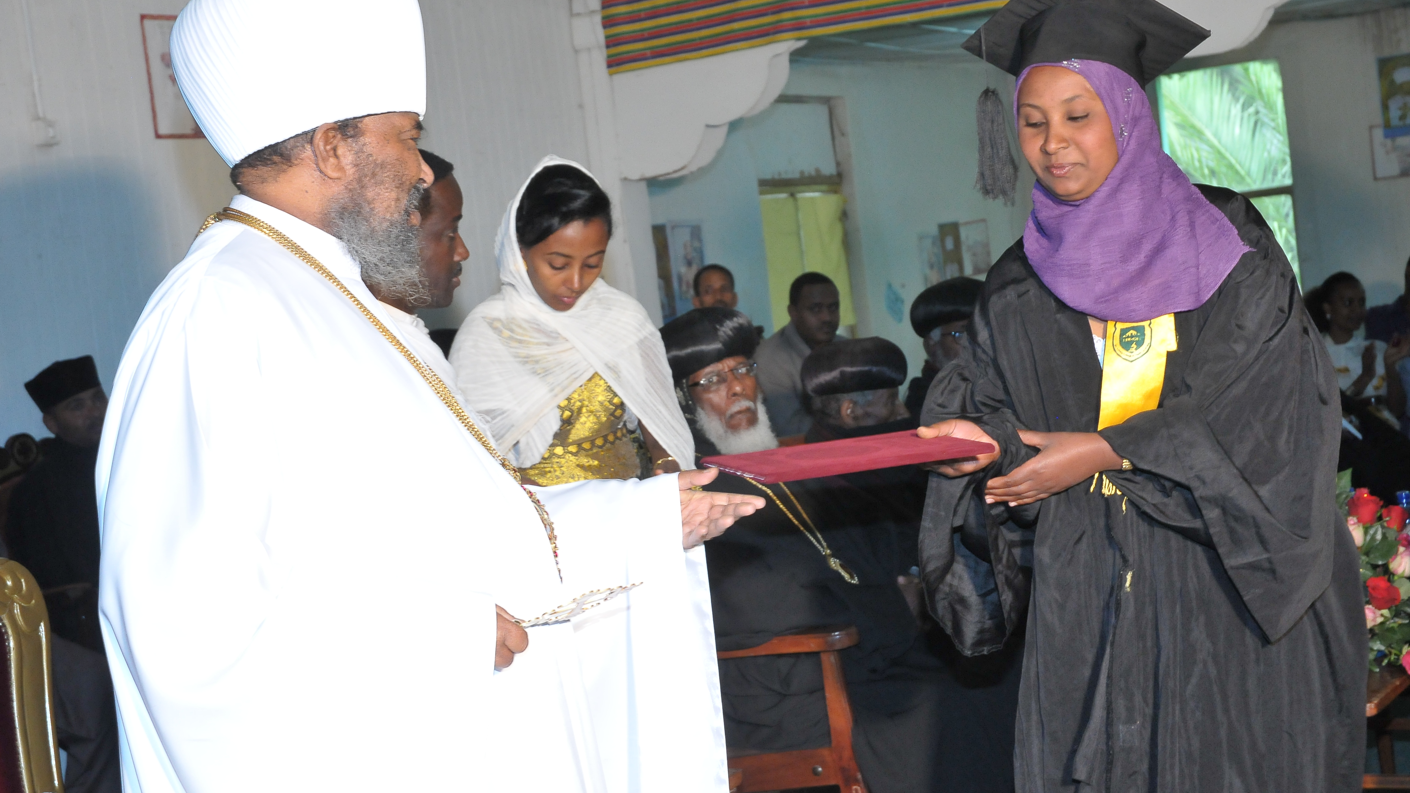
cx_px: 706
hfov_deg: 34.9
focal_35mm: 60
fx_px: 2243
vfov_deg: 20.0
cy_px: 327
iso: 1250
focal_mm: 38
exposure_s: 1/100
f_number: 6.3
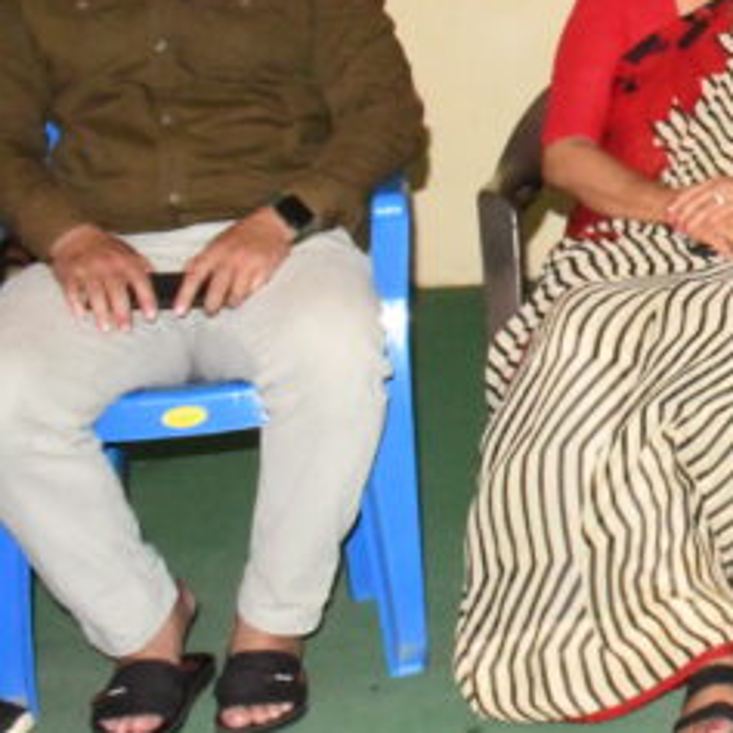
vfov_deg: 18.8
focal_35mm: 91
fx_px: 2180
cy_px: 84
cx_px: 1135
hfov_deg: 17.1
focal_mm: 22
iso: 16000
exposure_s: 1/250
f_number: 22
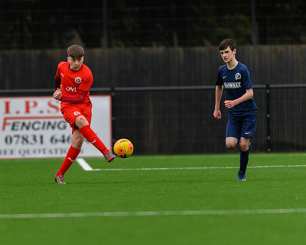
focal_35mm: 719
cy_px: 185
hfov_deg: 2.7
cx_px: 100
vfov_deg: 2.2
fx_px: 6506
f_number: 2.8
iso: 2500
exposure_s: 1/2000
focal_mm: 400
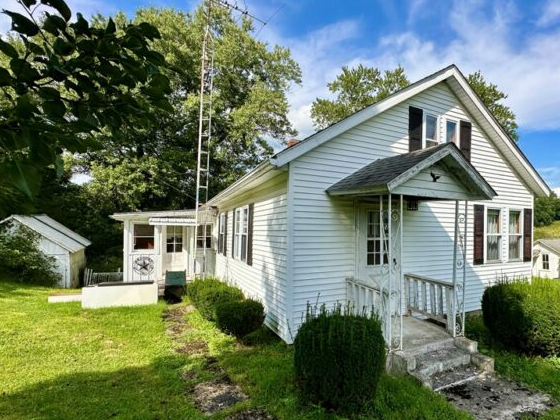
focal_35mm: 20
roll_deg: -0.6
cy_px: 233
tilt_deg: +1.0
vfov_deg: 65.8
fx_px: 324
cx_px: 348
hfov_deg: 80.3
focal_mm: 2.22
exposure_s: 1/1825
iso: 50
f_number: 2.2
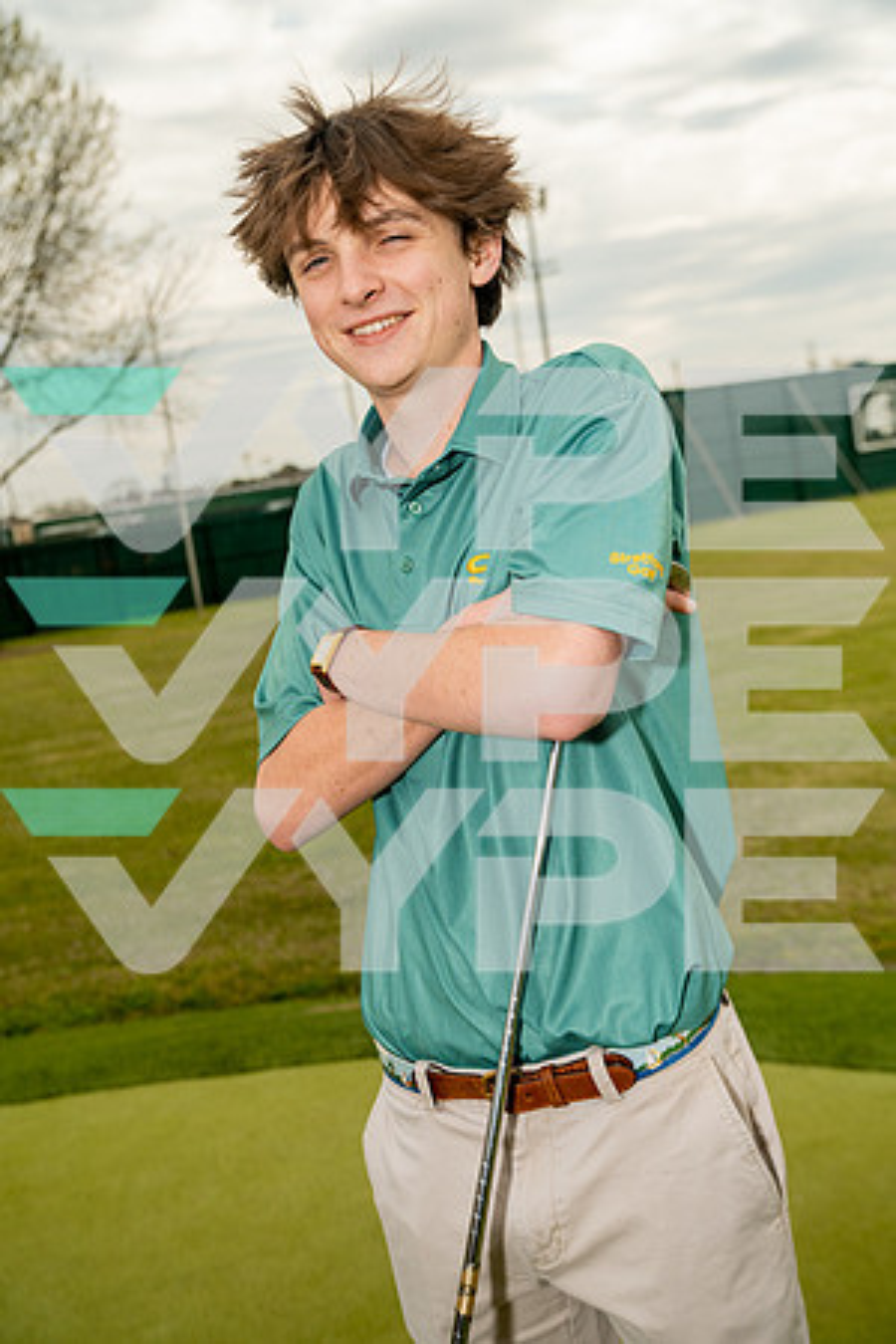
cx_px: 448
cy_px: 672
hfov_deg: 33.4
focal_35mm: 40
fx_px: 1493
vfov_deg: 48.5
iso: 250
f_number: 4.5
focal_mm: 40
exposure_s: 1/250
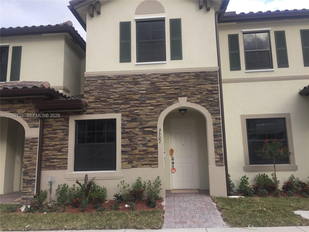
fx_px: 259
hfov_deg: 61.7
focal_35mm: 29
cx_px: 154
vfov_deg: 48.2
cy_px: 116
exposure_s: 1/353
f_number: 2.2
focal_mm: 4.15
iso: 32
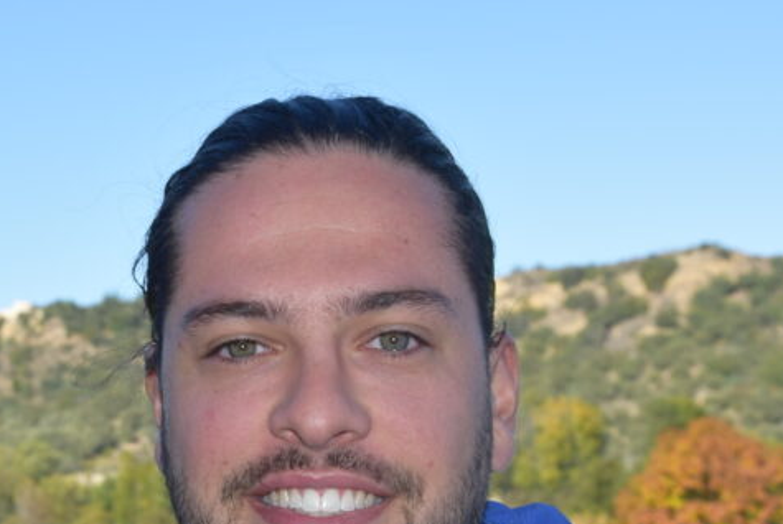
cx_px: 117
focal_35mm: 113
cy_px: 440
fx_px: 2462
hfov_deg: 17.9
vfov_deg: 12.1
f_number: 9
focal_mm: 35
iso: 100
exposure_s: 1/200
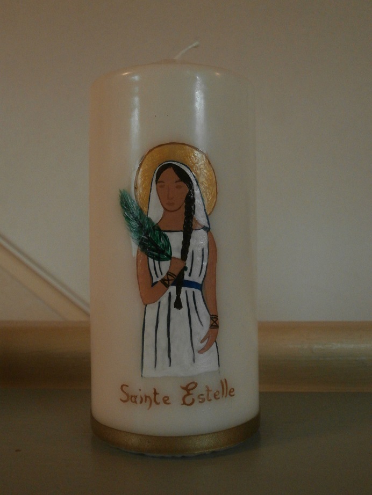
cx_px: 186
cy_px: 248
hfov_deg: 37.7
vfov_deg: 49.0
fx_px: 544
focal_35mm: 38
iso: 400
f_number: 3.9
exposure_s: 1/40
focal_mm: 6.67
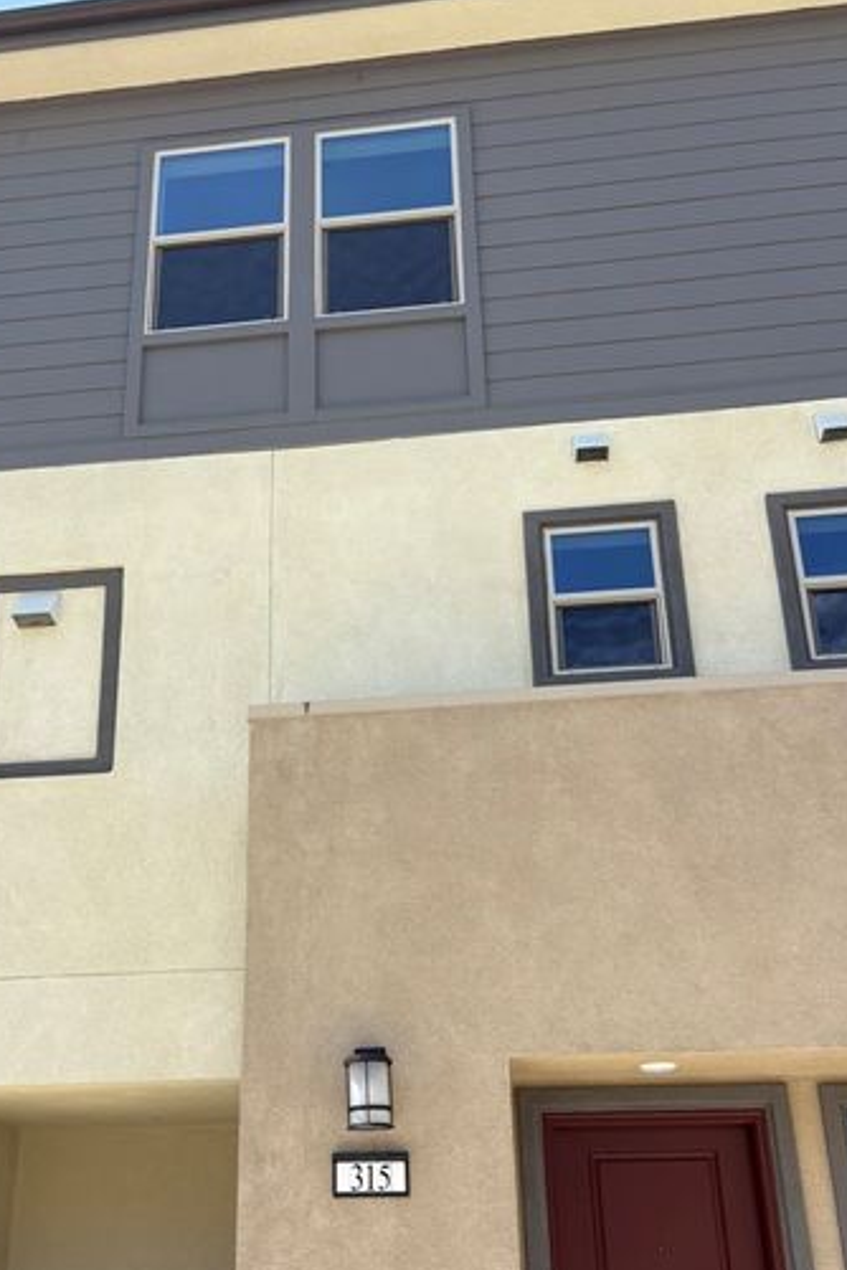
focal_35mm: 36
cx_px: 314
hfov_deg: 36.6
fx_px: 1270
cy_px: 795
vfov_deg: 52.6
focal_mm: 5.96
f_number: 1.6
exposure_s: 1/1751
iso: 50
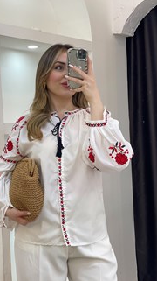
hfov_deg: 16.5
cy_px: 163
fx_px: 542
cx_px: 57
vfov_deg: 28.9
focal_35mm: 73
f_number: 2
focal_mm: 6
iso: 50
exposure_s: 1/100
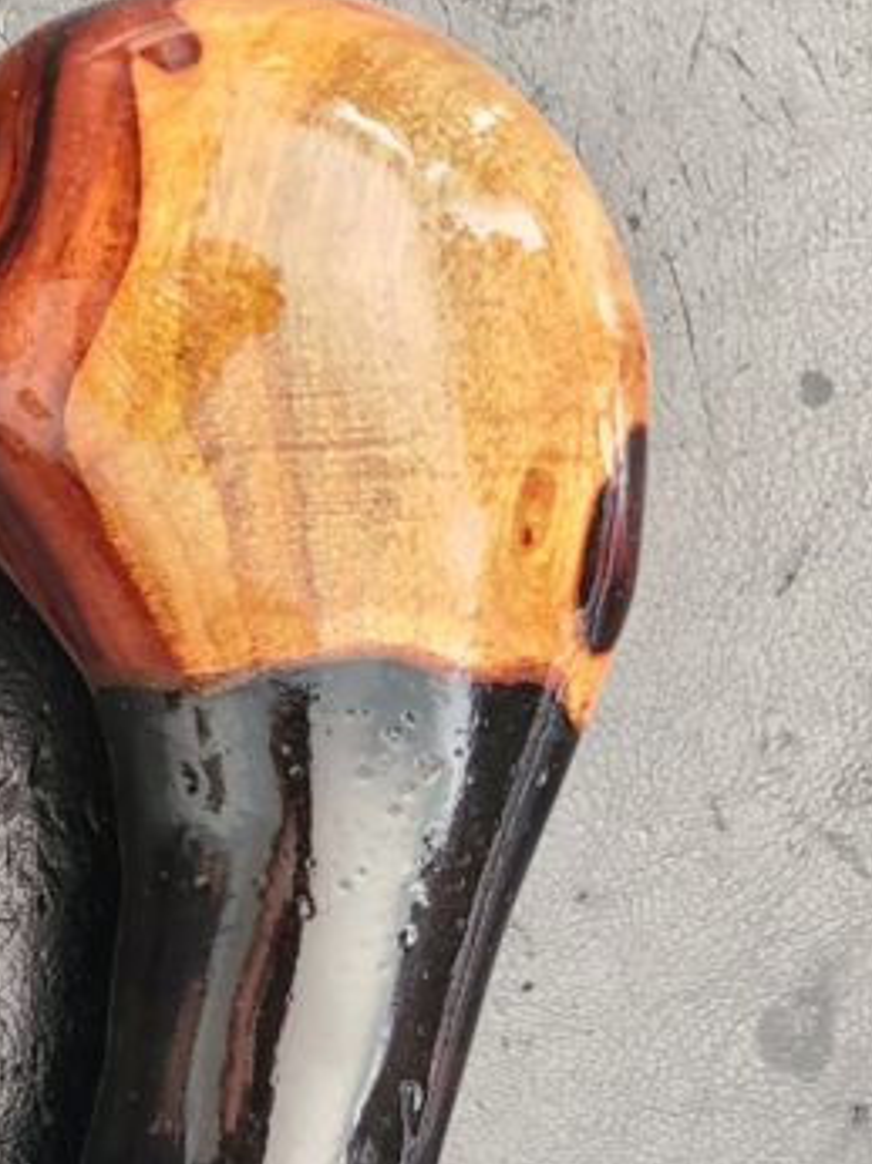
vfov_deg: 23.7
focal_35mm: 77
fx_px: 2589
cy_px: 1302
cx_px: 37
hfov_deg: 18.7
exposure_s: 1/40
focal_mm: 5.4
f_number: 1.8
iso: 400
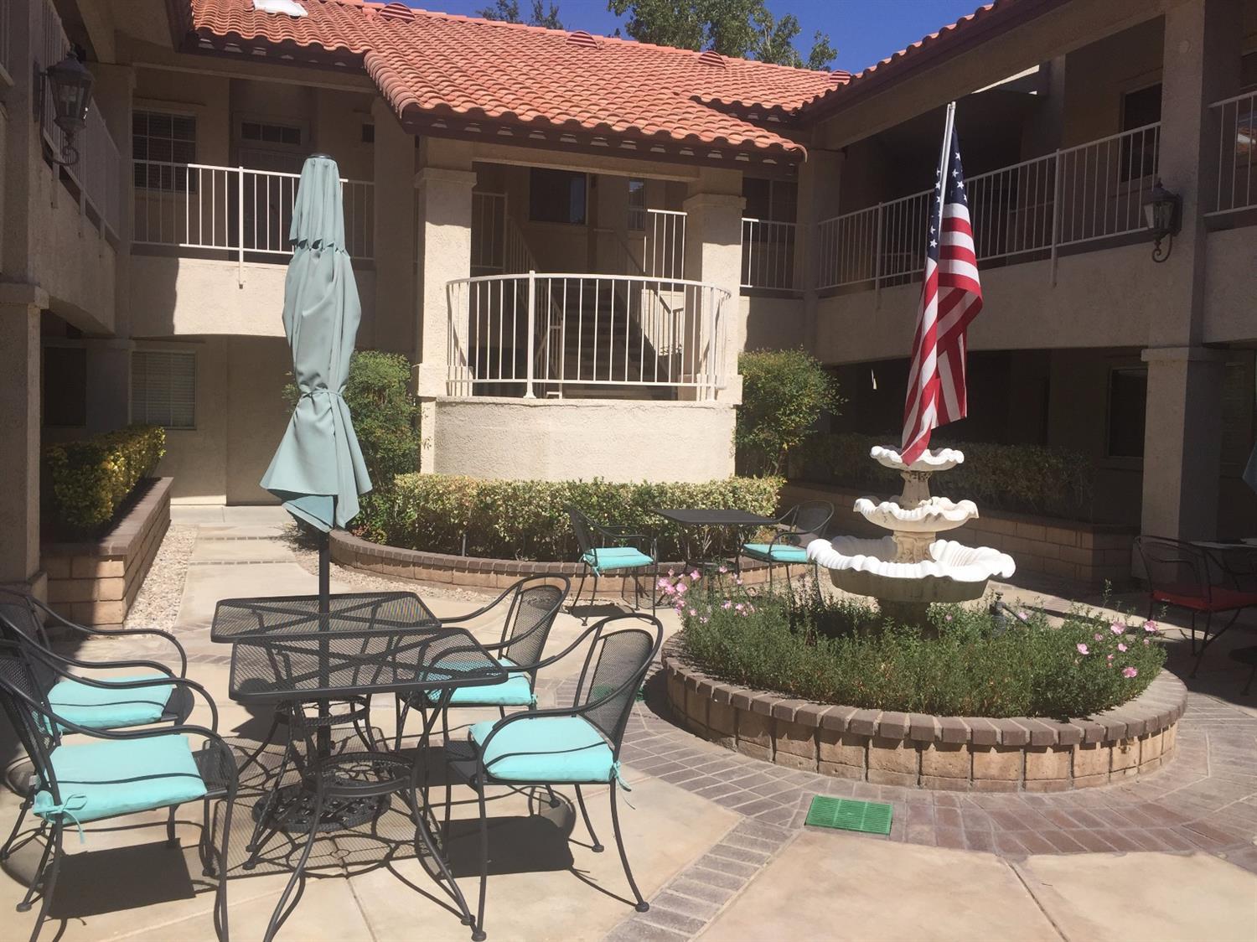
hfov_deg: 61.7
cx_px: 628
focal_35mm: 29
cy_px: 471
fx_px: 1053
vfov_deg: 48.2
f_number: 2.2
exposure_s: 1/2825
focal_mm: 4.15
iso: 32
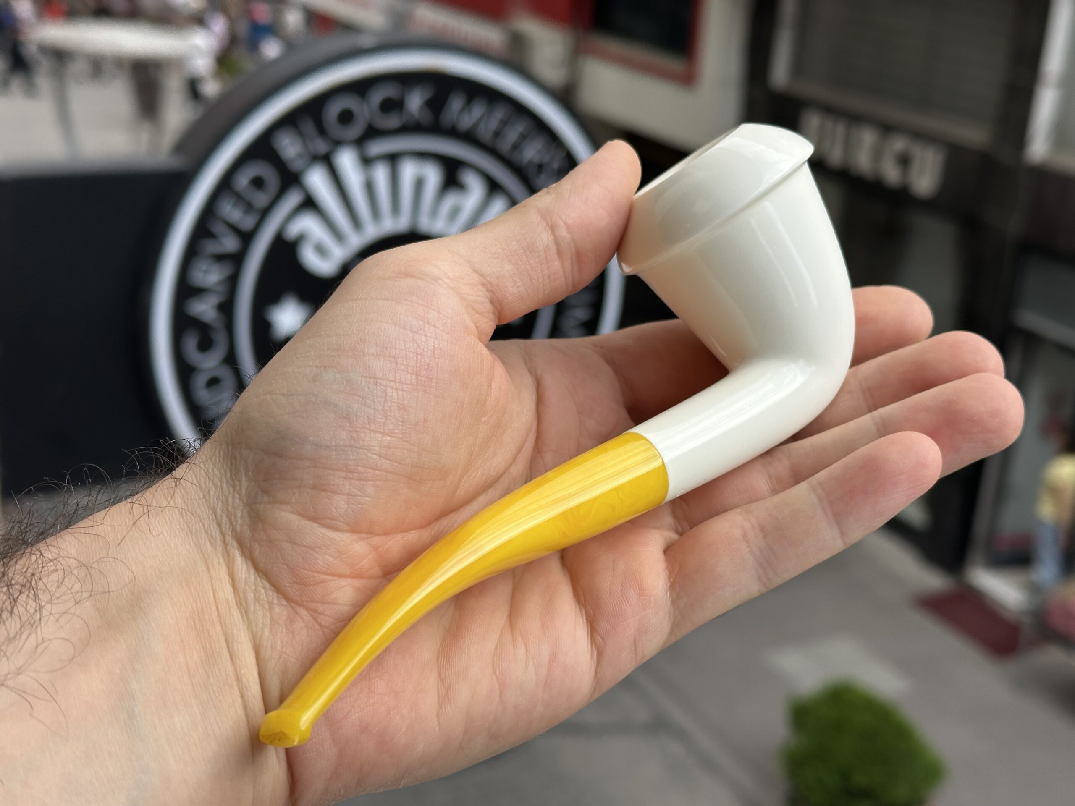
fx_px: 1491
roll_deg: -4.1
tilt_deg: -19.9
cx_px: 538
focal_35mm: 48
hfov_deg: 39.7
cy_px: 403
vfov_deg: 30.3
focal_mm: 6.86
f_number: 1.78
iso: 64
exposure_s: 1/1289
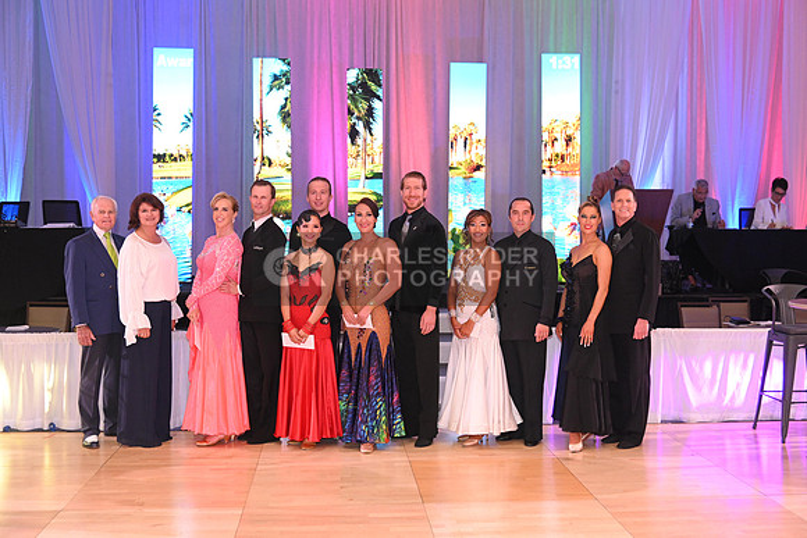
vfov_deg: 30.5
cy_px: 269
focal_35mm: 44
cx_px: 404
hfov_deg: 44.5
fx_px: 987
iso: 2500
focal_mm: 44
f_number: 5
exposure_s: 1/200
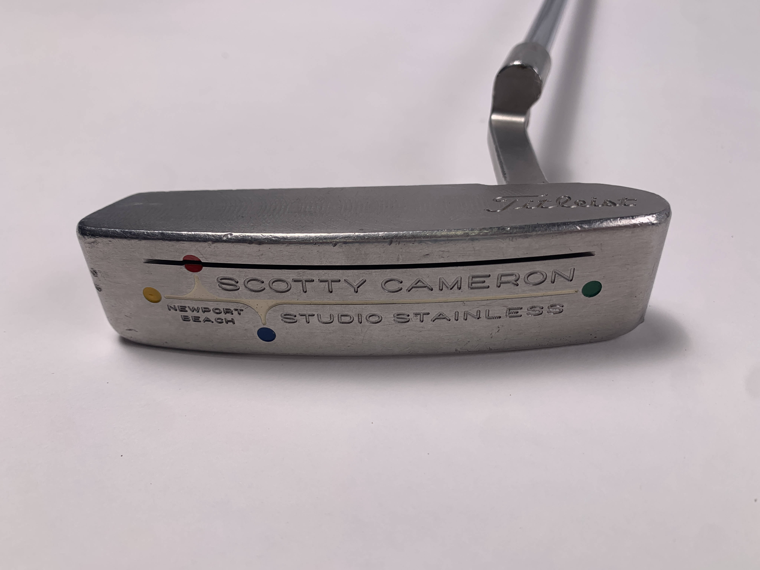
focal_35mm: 26
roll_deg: +2.2
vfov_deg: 53.1
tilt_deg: -39.2
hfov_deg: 67.3
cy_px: 285
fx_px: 571
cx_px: 380
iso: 25
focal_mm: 4.25
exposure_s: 1/248
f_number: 1.8
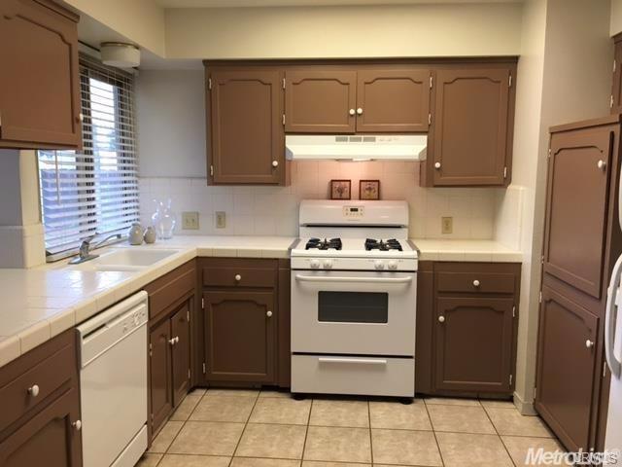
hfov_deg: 61.7
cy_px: 234
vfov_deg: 48.2
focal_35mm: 29
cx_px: 311
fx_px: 521
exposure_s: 1/30
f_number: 2.2
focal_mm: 4.15
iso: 40
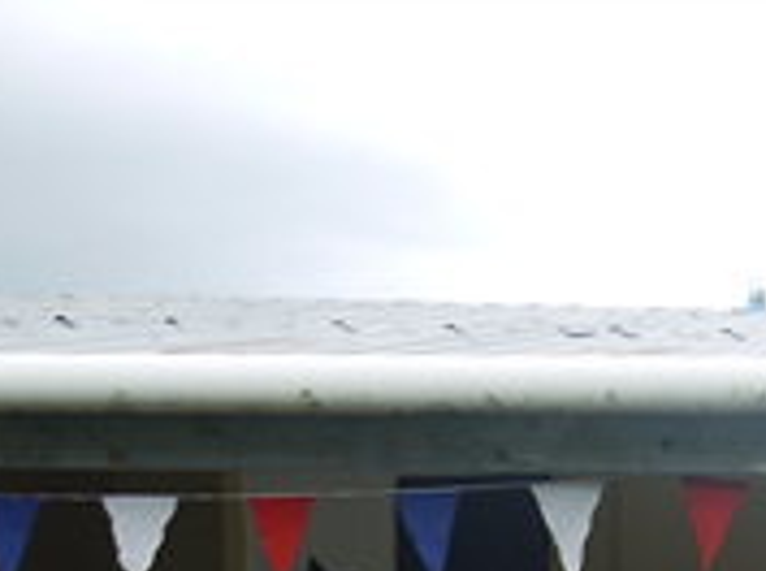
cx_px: 1355
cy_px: 1030
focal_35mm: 116
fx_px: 2562
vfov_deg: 11.8
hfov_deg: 14.9
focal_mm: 16
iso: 100
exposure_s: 1/125
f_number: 4.5
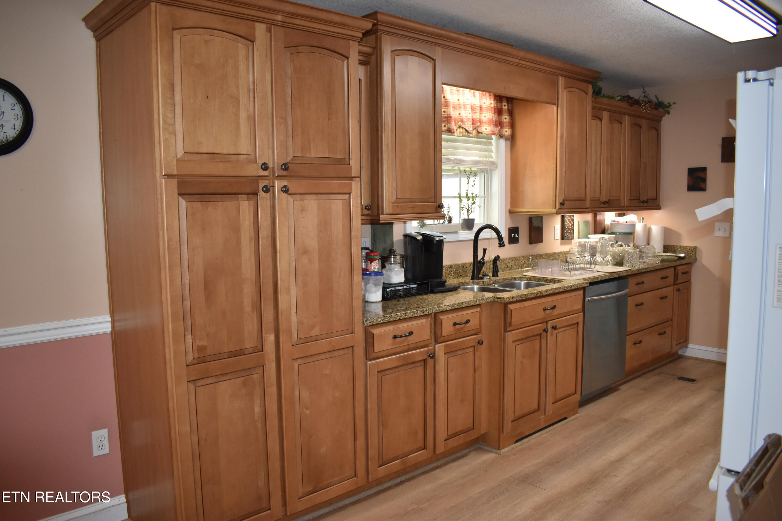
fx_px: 586
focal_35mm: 27
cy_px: 260
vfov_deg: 47.9
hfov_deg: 67.4
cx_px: 391
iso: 800
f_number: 3.5
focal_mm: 18
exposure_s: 1/200
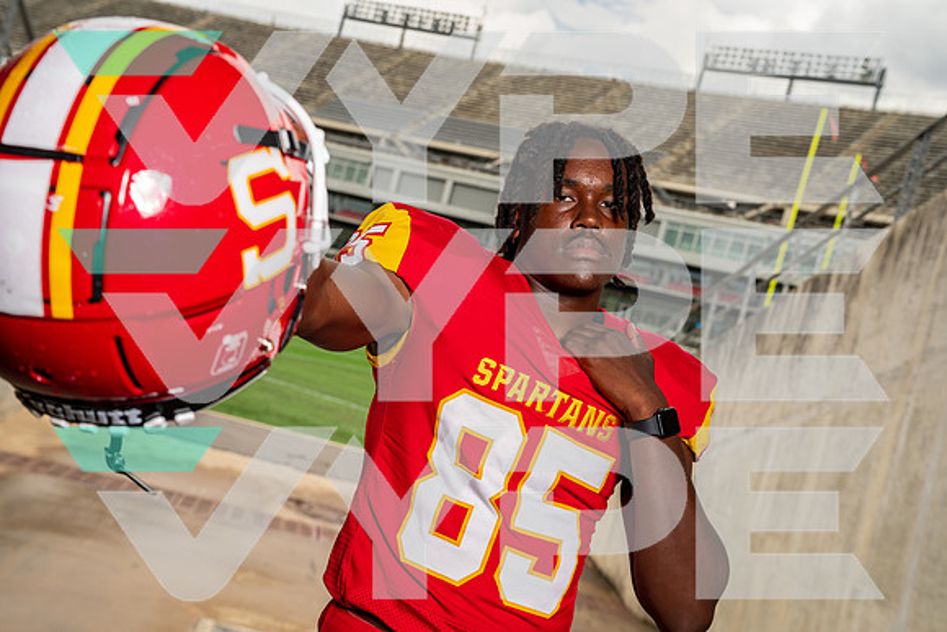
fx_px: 1263
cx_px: 474
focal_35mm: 48
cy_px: 316
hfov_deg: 41.1
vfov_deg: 28.1
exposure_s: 1/250
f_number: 5.6
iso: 100
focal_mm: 48
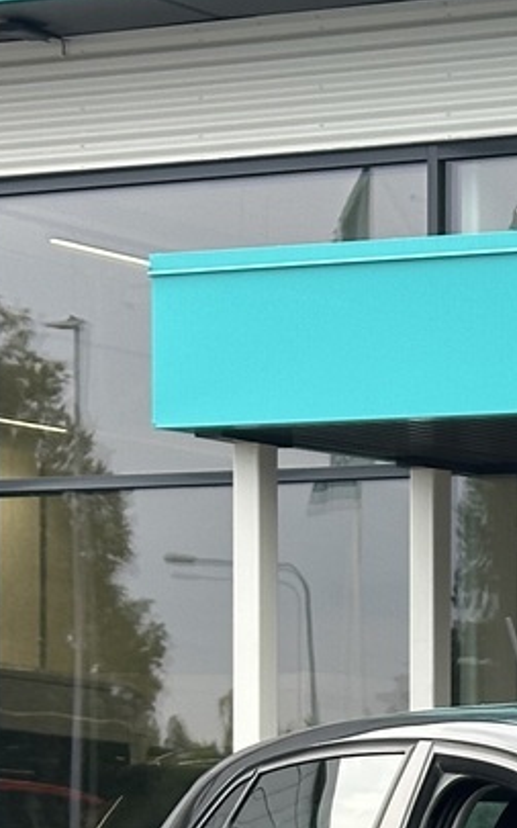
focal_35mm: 181
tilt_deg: -1.4
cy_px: 1090
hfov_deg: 7.0
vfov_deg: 11.3
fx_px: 4082
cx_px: 1032
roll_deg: +0.0
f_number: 1.78
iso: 64
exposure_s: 1/371
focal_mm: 6.86
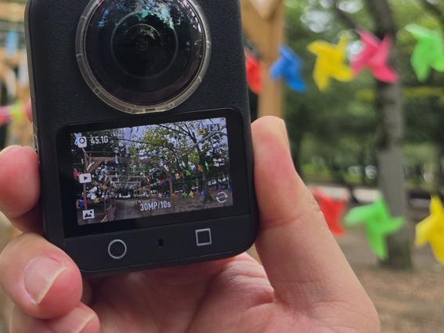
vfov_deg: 28.8
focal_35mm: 49
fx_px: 628
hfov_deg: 37.6
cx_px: 92
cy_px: 50
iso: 80
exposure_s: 1/1120
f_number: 1.8
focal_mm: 5.4
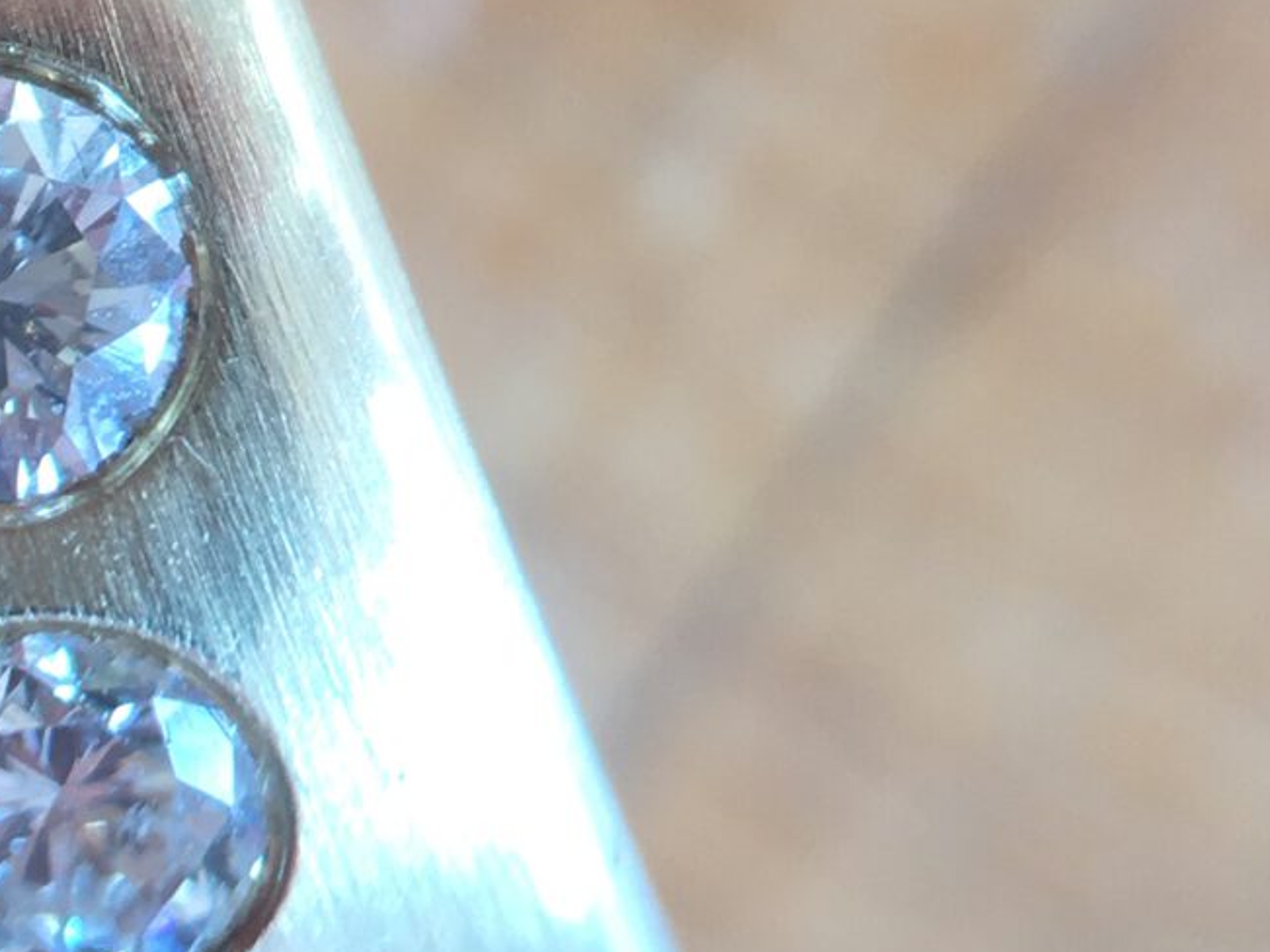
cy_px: 168
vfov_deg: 12.9
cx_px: 4
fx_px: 4182
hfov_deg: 16.9
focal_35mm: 114
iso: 32
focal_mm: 4.15
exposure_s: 1/50
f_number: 2.2
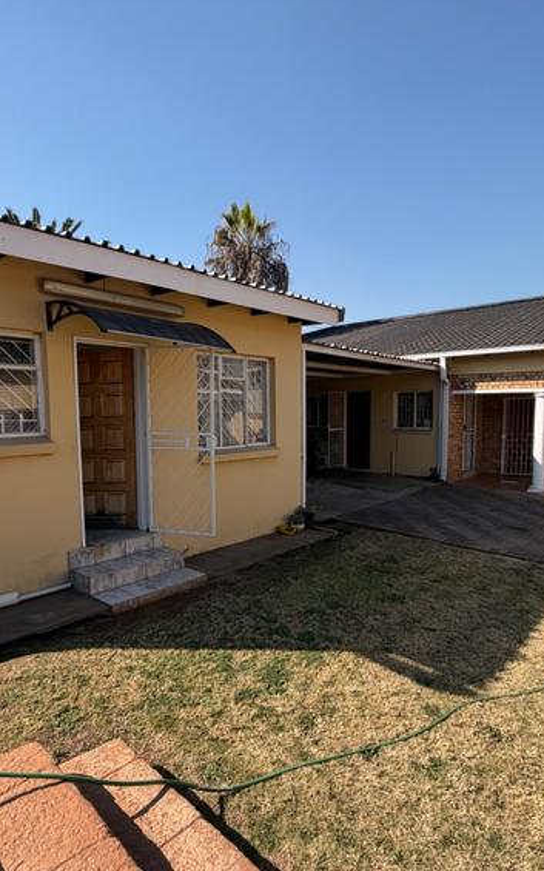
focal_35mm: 21
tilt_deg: -4.2
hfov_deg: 57.2
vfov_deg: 82.2
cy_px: 458
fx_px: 498
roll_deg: +1.7
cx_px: 259
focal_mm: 2.22
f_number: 2.2
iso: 32
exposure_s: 1/770
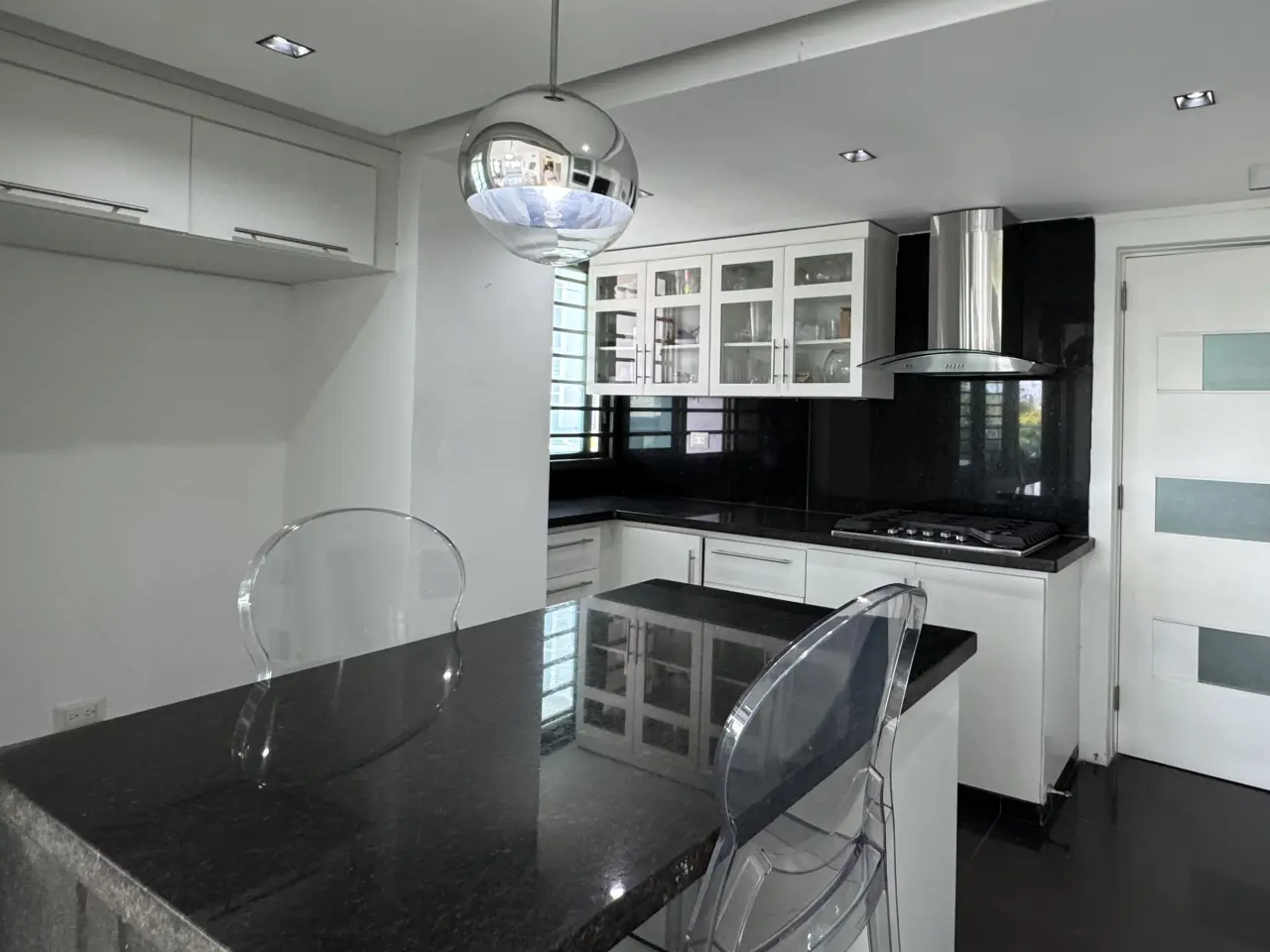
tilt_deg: -0.2
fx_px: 770
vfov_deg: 63.1
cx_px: 827
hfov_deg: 76.9
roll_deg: -0.6
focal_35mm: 21
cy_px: 404
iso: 200
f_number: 2.2
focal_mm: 2.22
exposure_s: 1/120
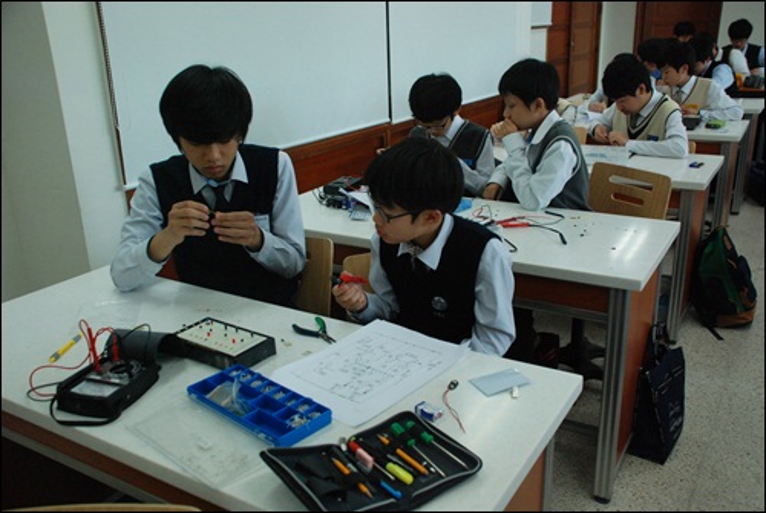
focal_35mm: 33
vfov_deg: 40.1
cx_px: 383
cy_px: 256
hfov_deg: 57.2
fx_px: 703
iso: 1000
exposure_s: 1/400
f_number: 3.8
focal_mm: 22
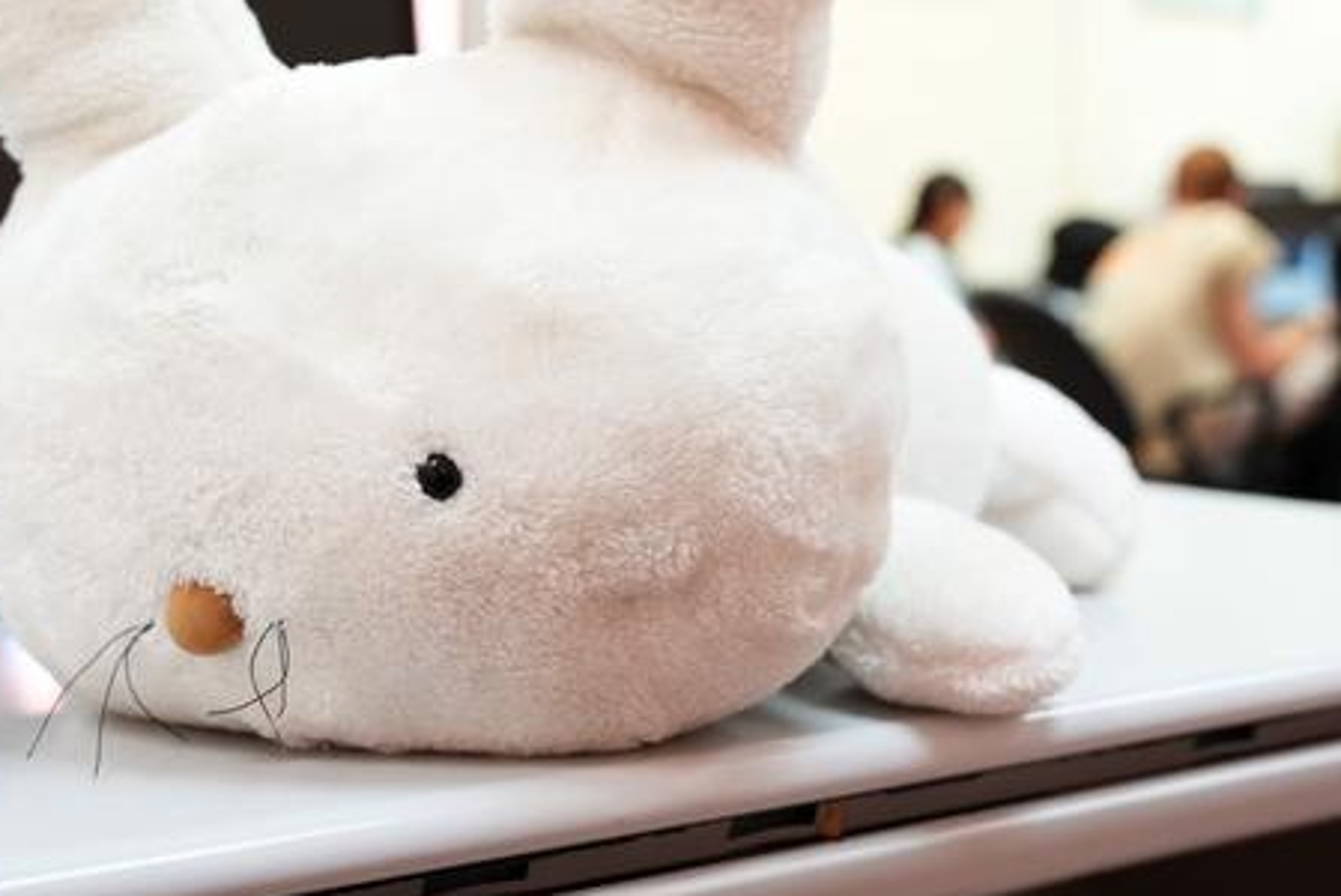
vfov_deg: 25.4
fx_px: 1975
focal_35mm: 53
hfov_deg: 37.5
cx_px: 714
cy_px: 264
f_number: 3.5
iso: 1250
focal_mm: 34
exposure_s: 1/60
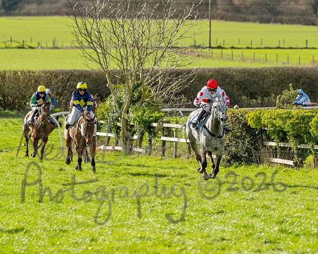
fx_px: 3044
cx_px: 191
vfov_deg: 4.8
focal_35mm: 324
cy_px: 113
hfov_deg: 6.0
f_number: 4
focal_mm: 150
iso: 200
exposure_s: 1/1250
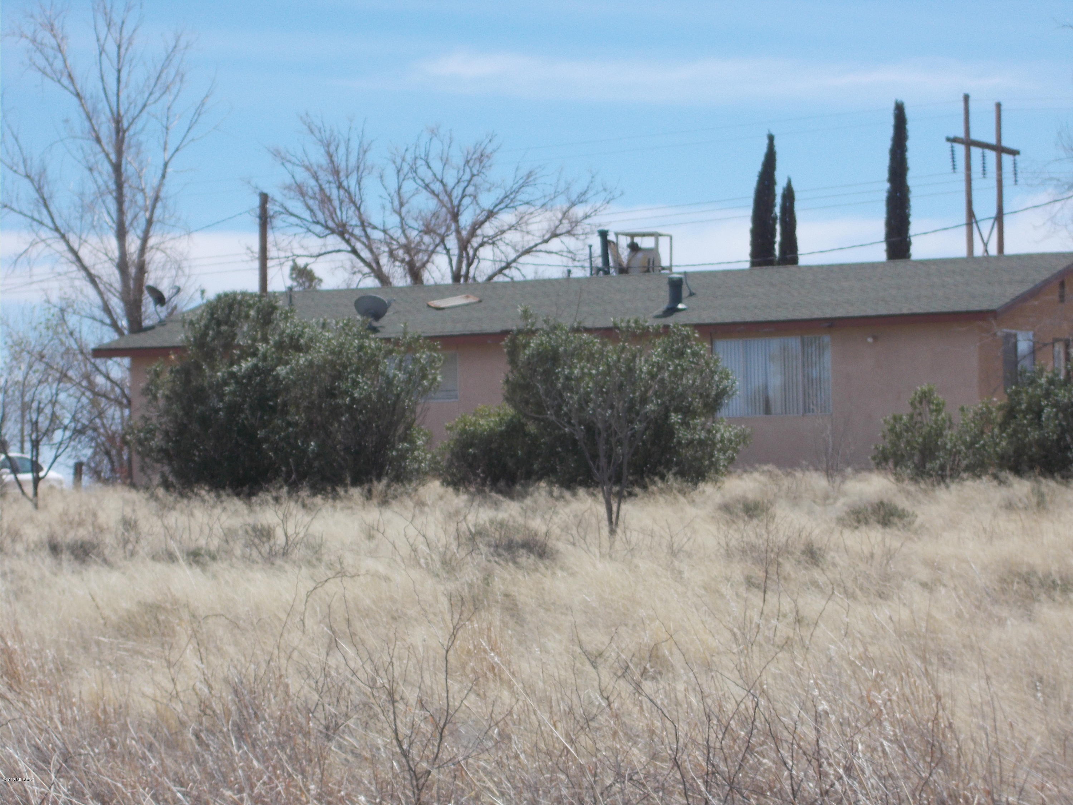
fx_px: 4030
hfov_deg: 15.2
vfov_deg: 11.4
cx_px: 536
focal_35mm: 130
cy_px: 402
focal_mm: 23
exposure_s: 1/320
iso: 80
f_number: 6.5
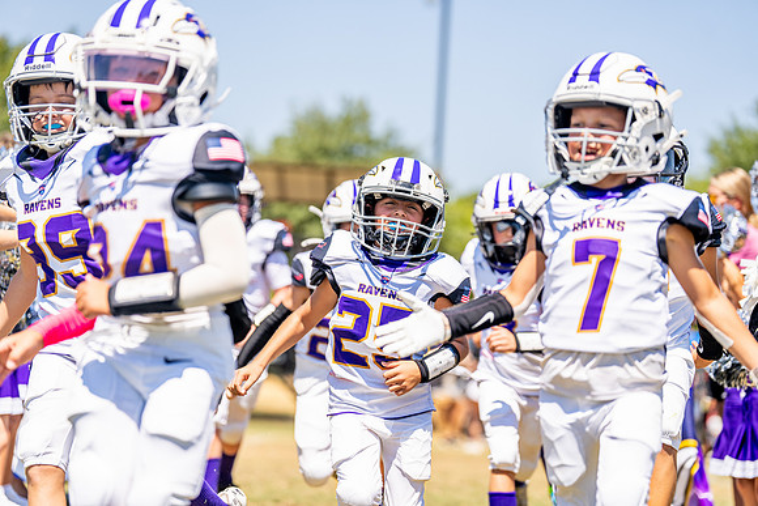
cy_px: 253
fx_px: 2548
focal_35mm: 121
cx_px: 379
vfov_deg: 11.3
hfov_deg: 16.9
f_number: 2.8
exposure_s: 1/2500
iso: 125
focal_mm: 121
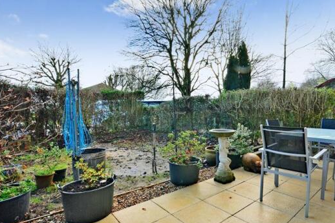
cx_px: 195
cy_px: 110
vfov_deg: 64.5
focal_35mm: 19
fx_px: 177
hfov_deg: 86.2
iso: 800
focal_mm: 10
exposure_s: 1/40
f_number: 14
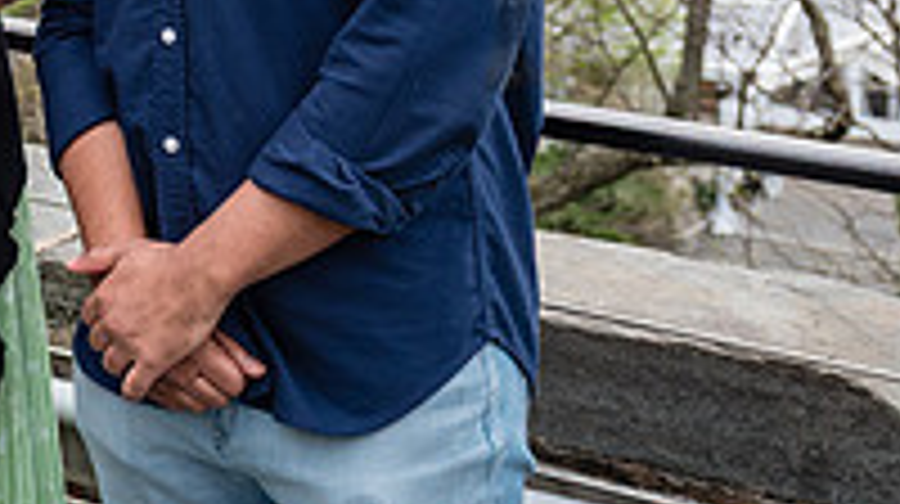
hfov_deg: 19.2
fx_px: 2455
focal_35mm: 103
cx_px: -260
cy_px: -246
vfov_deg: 11.3
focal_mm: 24
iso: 250
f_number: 4
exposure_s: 1/320
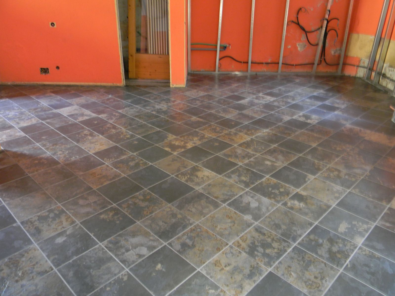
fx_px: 320
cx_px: 198
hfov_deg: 63.4
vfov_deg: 49.7
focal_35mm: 28
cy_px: 148
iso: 200
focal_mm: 5
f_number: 3.5
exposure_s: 1/2.1
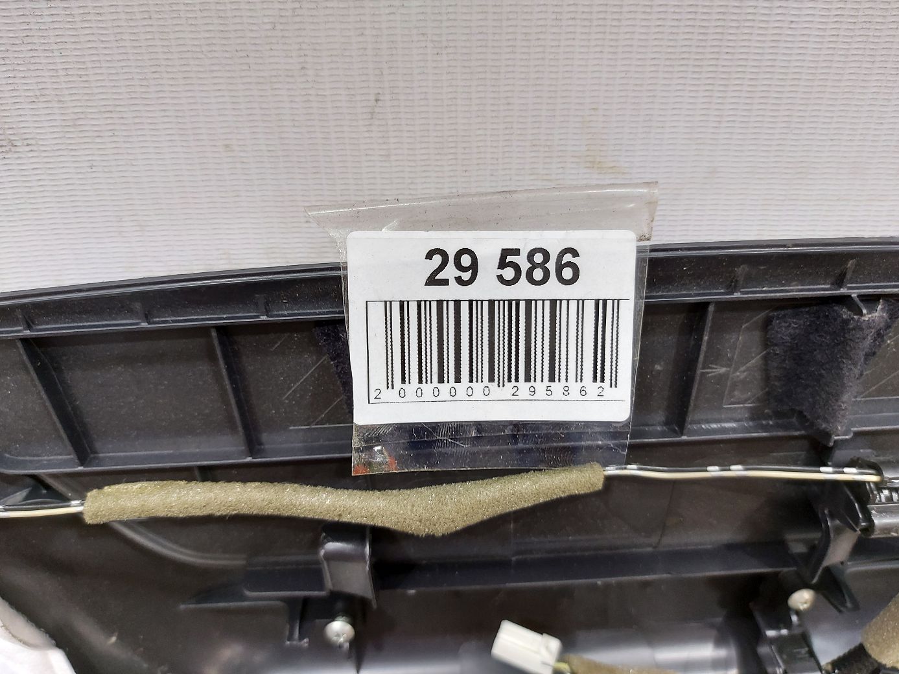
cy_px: 337
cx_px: 450
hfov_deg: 71.6
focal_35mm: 24
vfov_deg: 56.8
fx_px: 623
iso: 160
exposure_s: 1/50
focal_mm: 5.23
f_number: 1.8
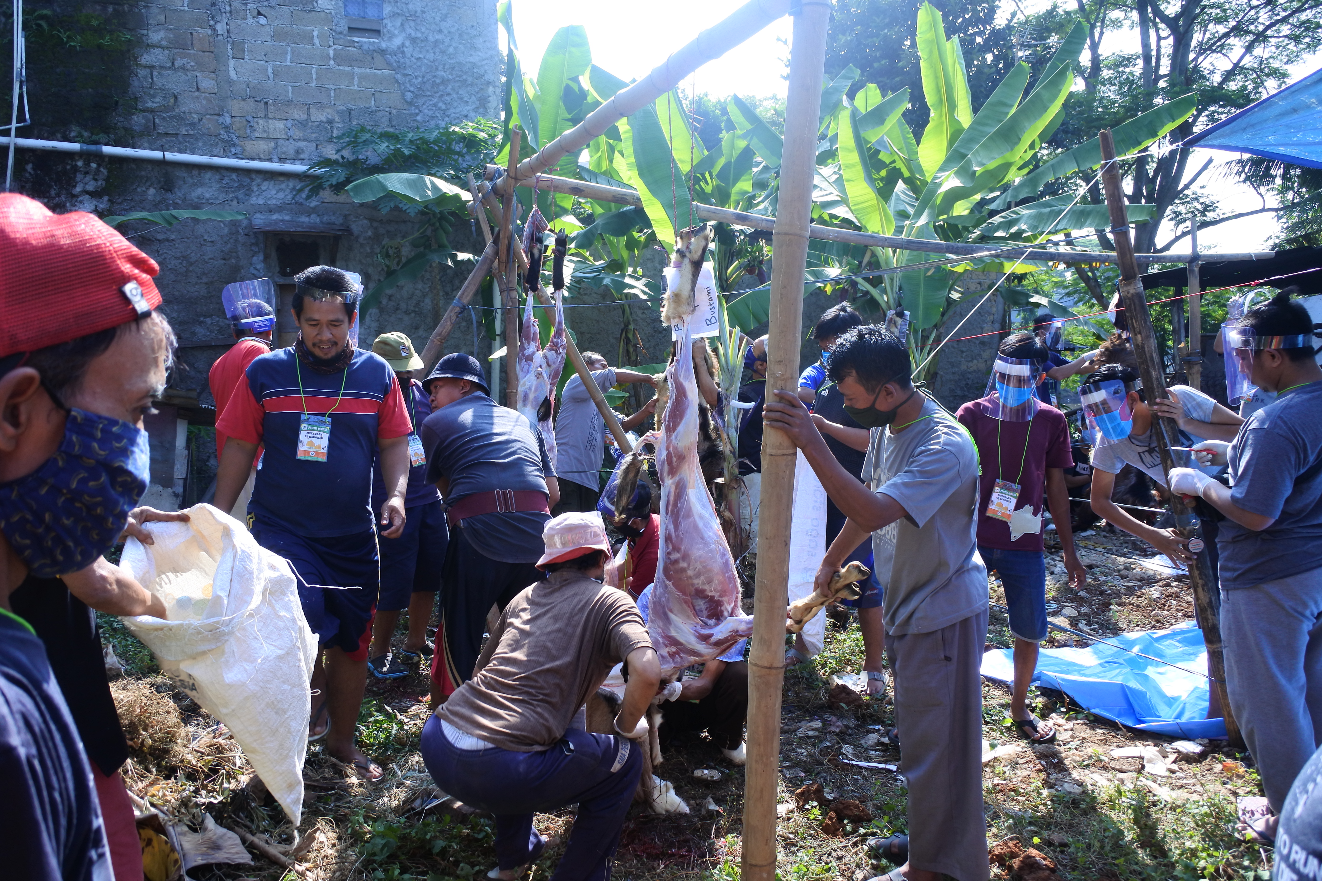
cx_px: 661
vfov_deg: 47.9
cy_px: 440
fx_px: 991
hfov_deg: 67.4
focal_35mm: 27
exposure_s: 1/320
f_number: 4
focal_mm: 10
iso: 160
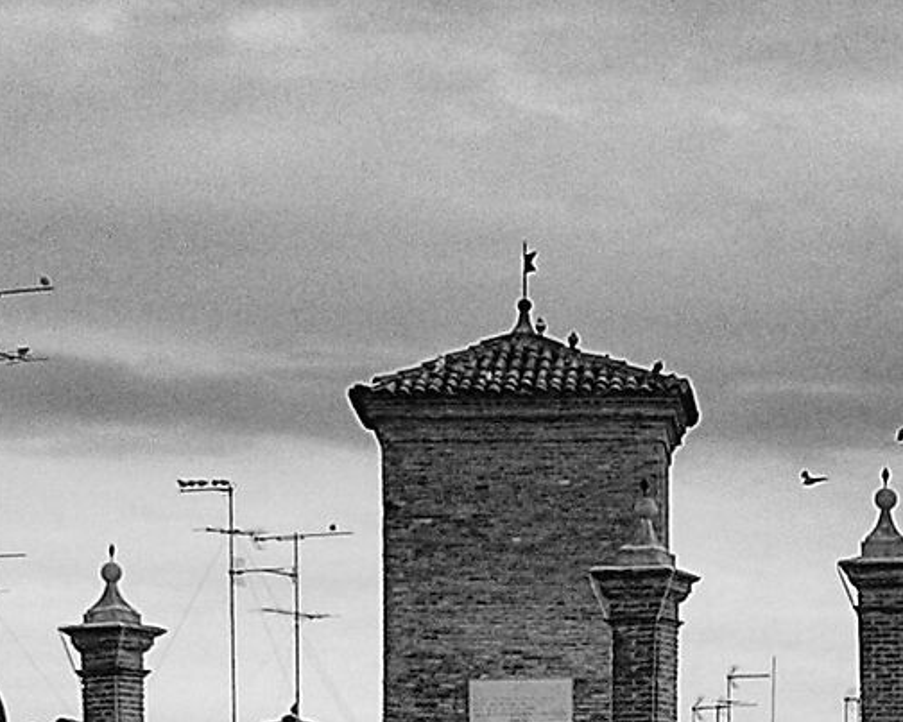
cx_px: 1050
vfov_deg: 7.5
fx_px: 5371
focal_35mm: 201
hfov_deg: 9.5
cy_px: 1152
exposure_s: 1/800
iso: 200
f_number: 9
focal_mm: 30
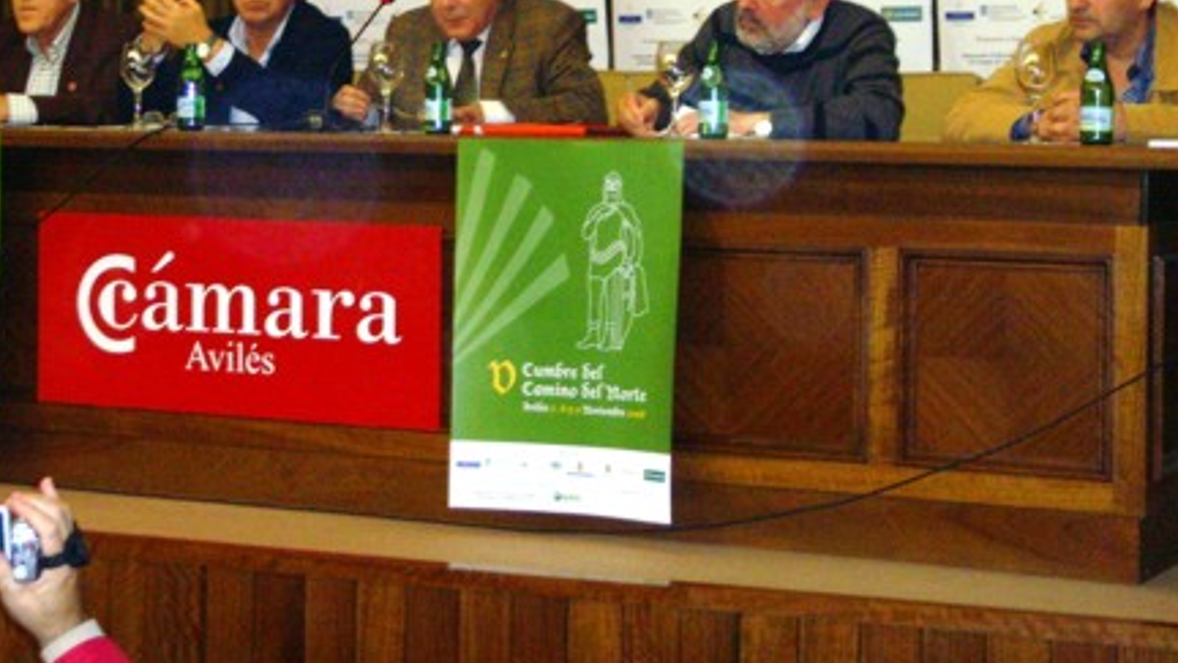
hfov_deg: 22.0
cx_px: 455
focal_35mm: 97
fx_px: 3030
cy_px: 161
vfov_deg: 12.4
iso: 400
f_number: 4.1
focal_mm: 11.8
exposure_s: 1/60
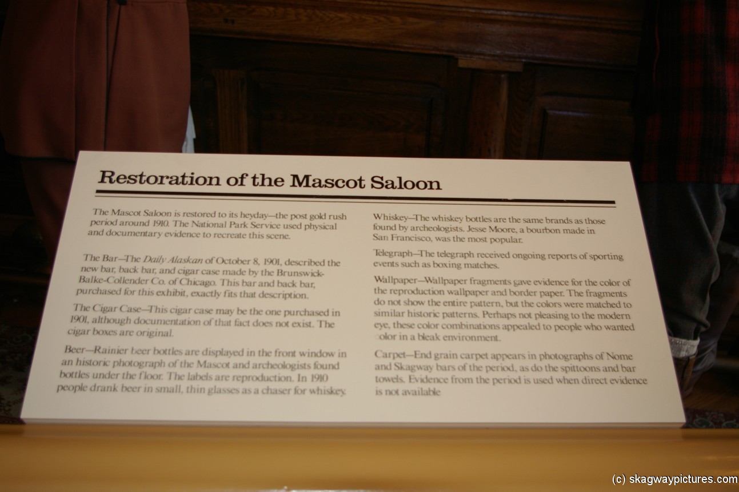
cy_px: 246
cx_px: 370
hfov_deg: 49.6
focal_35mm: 39
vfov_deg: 34.2
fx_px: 800
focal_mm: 26
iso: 200
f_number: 4
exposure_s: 1/45
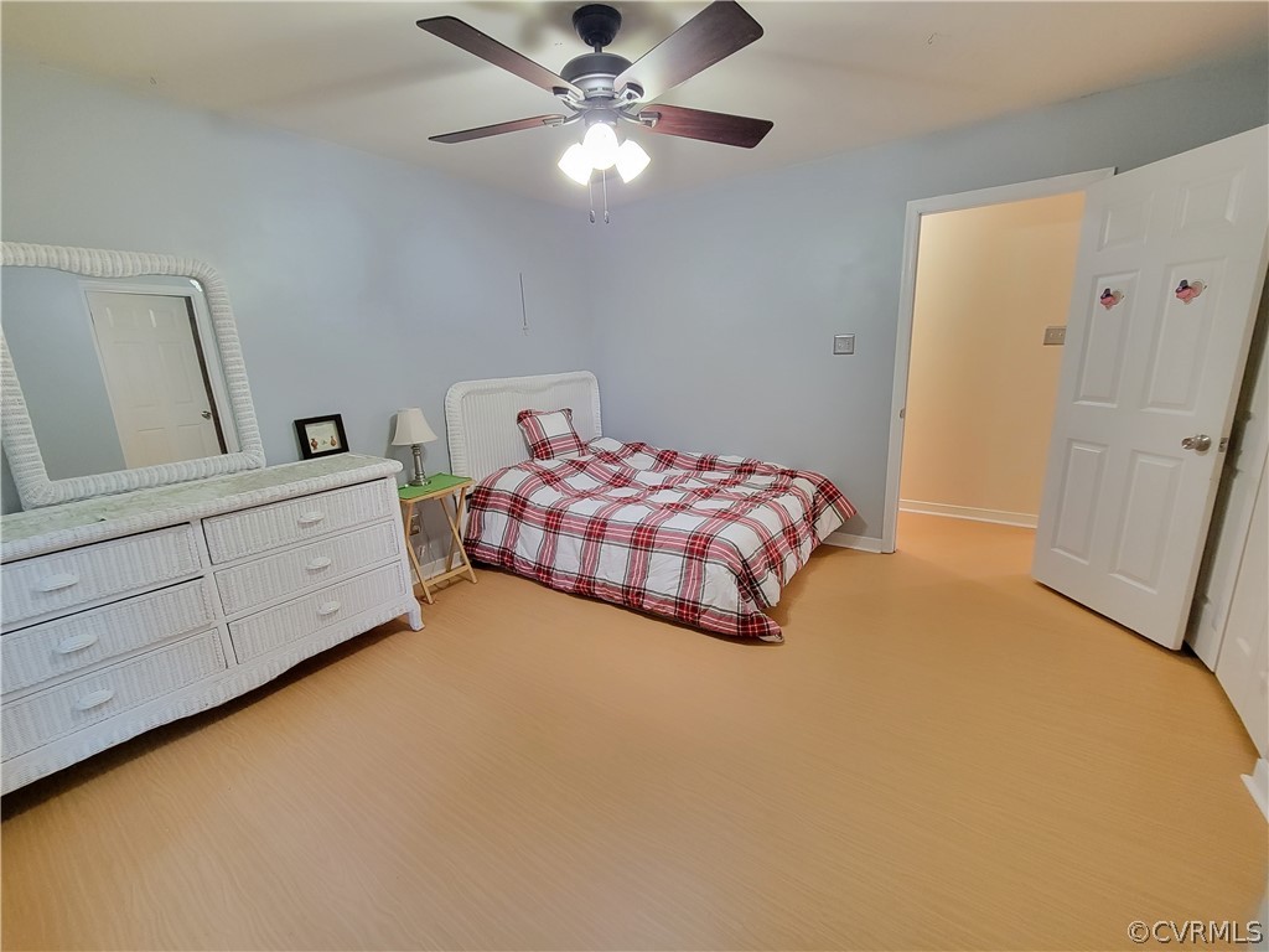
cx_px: 634
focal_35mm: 13
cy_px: 476
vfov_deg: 89.9
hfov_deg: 106.2
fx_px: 477
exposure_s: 1/24
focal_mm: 2.2
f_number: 2.2
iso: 1000
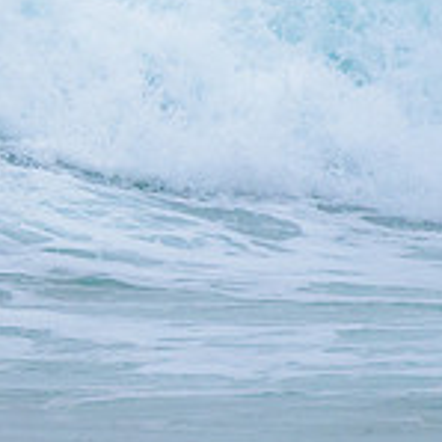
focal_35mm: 2019
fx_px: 29167
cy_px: 95
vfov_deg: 0.9
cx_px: -522
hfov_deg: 0.9
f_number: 5.6
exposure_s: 1/2000
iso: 1400
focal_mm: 500
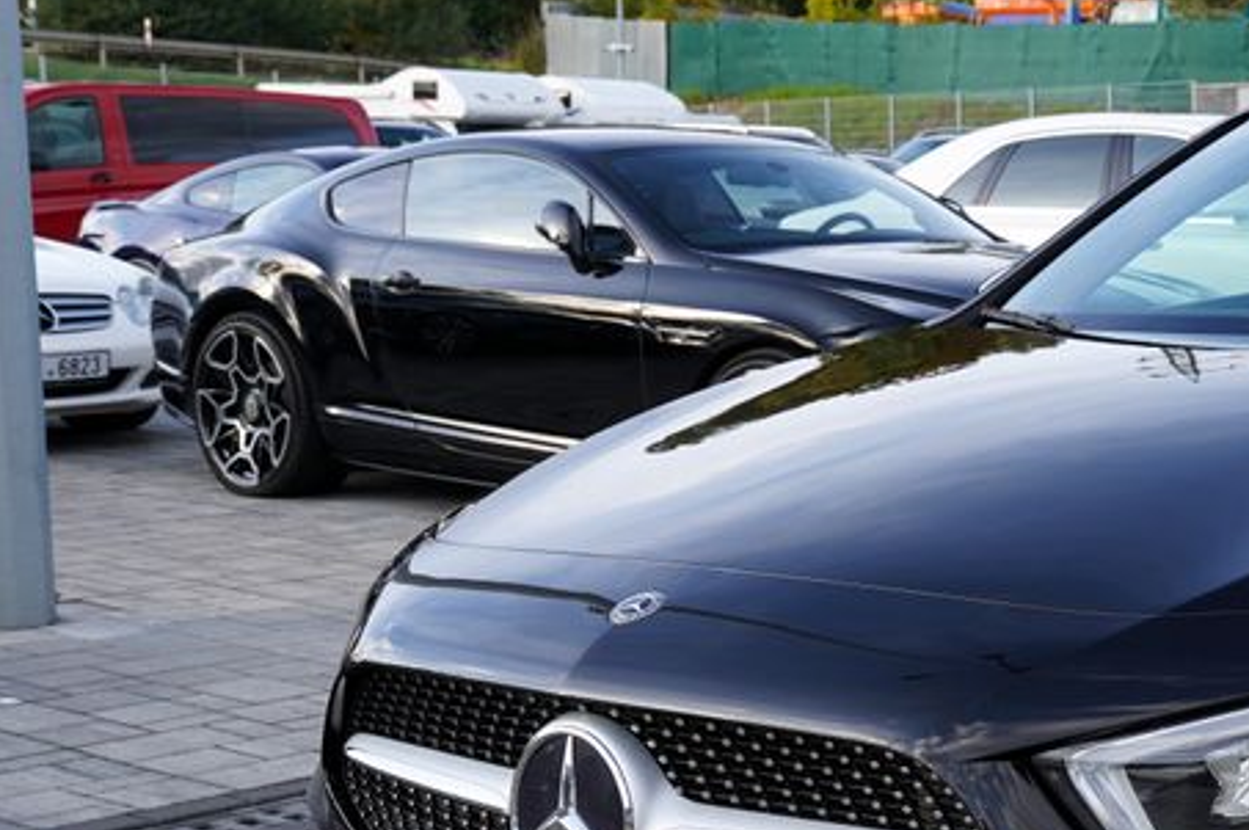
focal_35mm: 70
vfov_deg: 19.3
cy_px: 569
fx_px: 2426
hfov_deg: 26.9
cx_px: 1318
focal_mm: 31
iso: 200
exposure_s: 1/200
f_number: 6.3
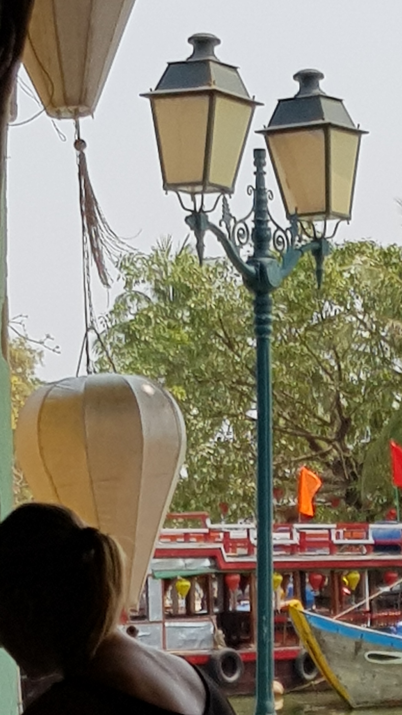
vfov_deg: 35.8
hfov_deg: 21.0
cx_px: 410
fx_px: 1042
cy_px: 631
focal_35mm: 55
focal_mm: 4.2
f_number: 1.7
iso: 40
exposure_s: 1/2720
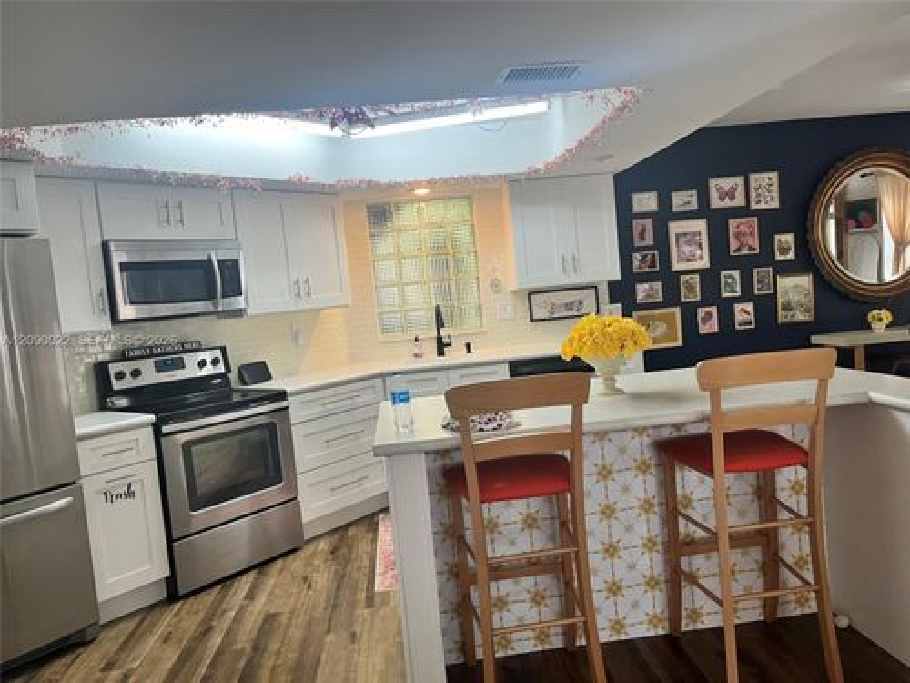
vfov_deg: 53.1
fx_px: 683
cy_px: 342
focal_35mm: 26
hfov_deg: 67.3
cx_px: 455
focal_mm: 5.1
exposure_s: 1/60
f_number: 1.6
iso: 80
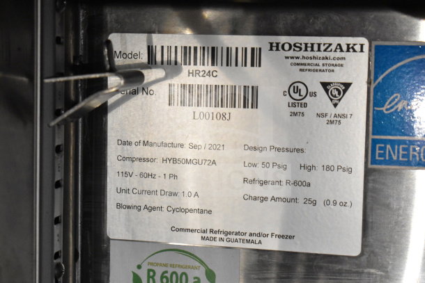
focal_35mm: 78
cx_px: 212
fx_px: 921
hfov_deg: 26.0
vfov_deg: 17.5
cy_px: 142
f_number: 5.6
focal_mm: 52
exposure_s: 1/80
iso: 4500
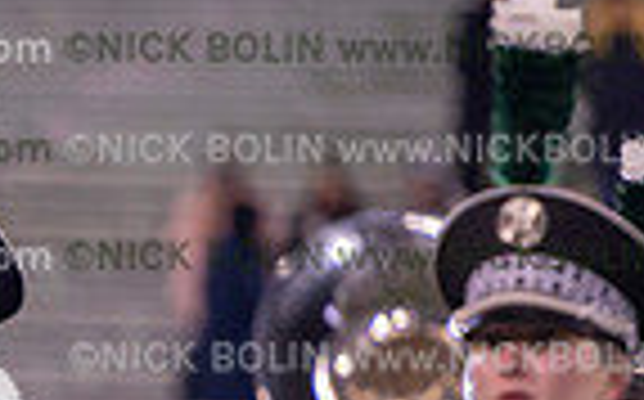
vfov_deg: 1.6
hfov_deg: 2.5
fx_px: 14480
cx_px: -297
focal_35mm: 826
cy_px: 569
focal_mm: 200
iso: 2500
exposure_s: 1/1250
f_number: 2.8
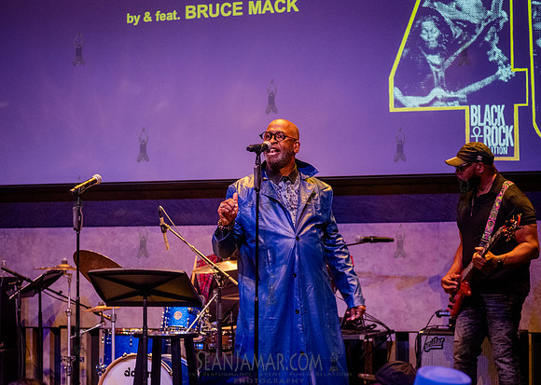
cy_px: 192
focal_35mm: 92
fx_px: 1405
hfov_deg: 21.8
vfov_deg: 15.6
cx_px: 252
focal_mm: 86
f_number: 3.5
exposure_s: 1/500
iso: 5000
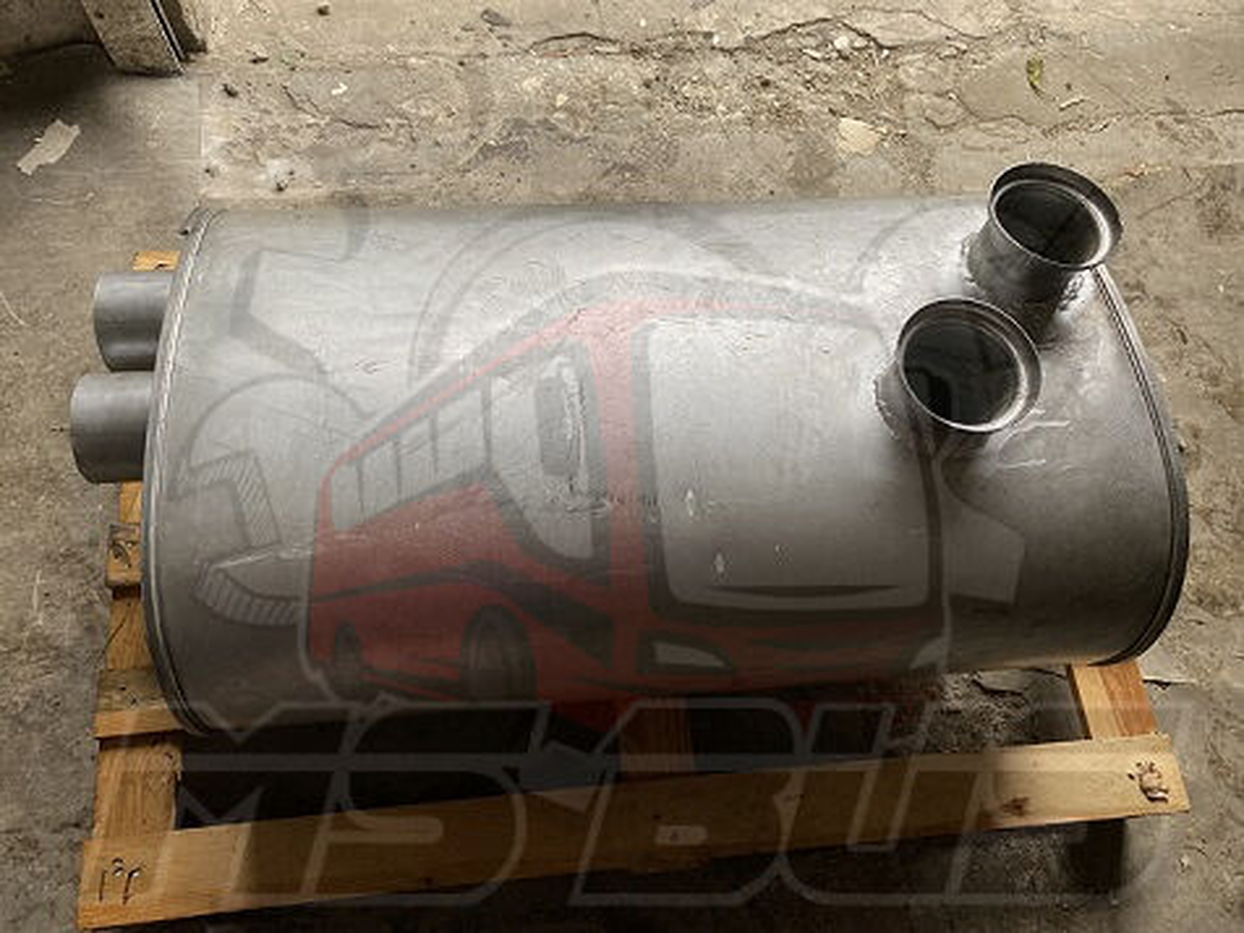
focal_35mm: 26
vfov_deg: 53.1
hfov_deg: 67.3
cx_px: 622
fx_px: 934
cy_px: 466
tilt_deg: -68.8
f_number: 1.8
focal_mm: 4.25
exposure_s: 1/101
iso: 125
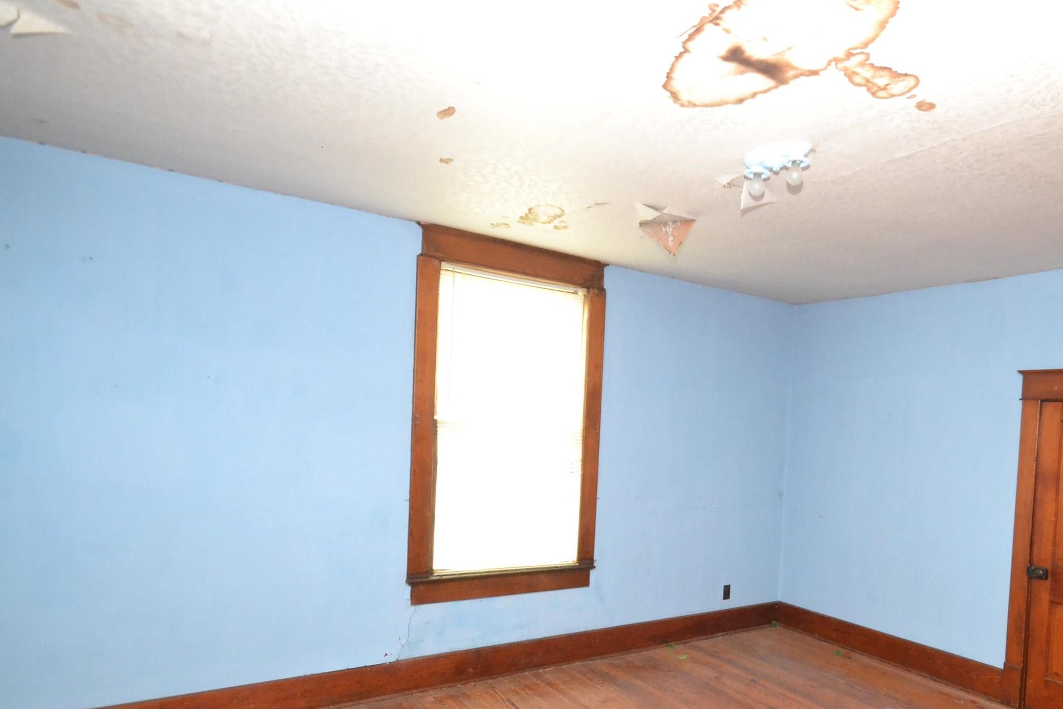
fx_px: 679
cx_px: 754
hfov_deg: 72.4
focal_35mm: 23
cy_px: 451
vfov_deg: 54.4
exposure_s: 1/60
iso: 3200
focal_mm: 10
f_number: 3.5
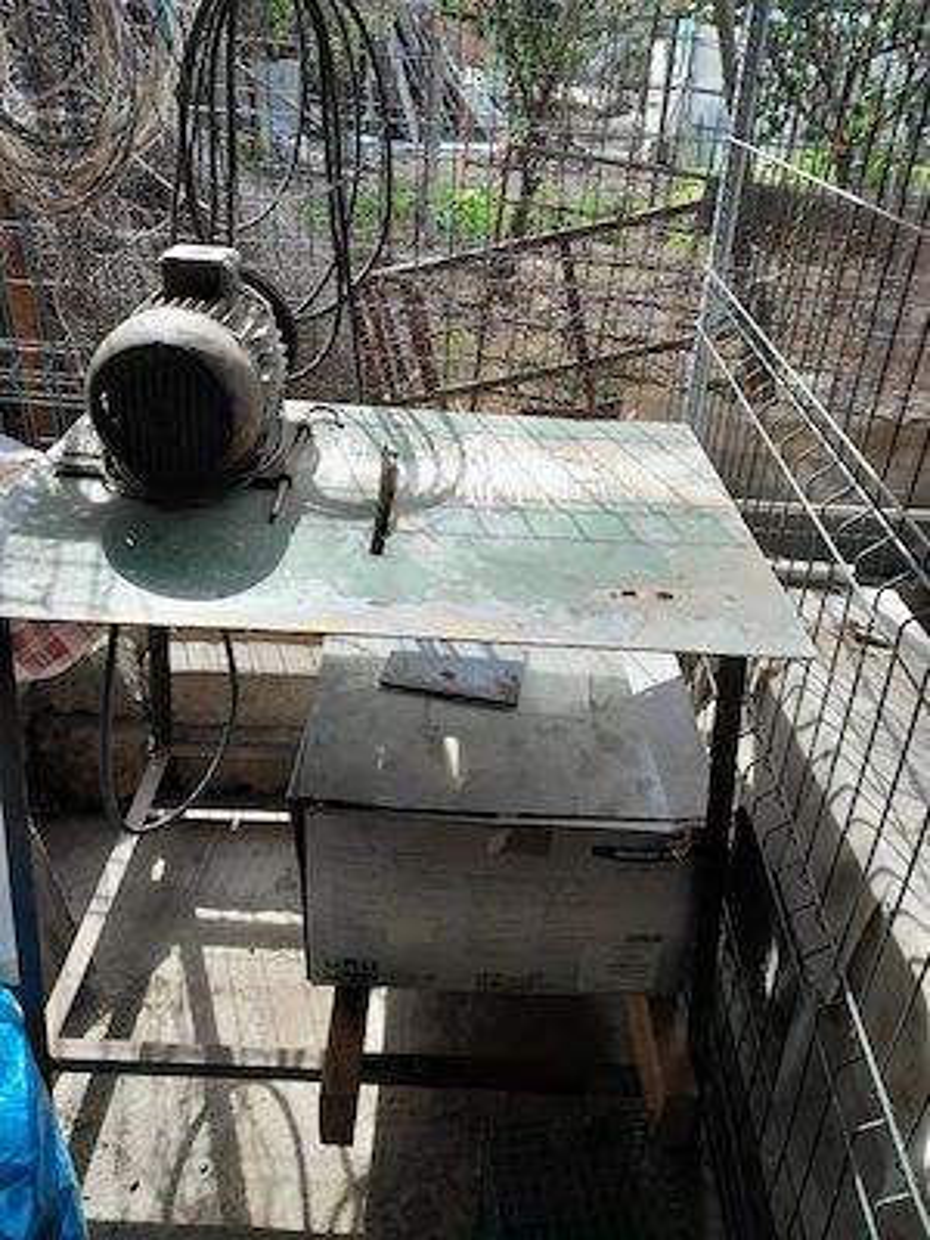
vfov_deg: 65.3
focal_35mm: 27
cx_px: 465
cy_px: 620
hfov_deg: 51.4
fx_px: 967
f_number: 1.8
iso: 40
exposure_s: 1/294
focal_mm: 4
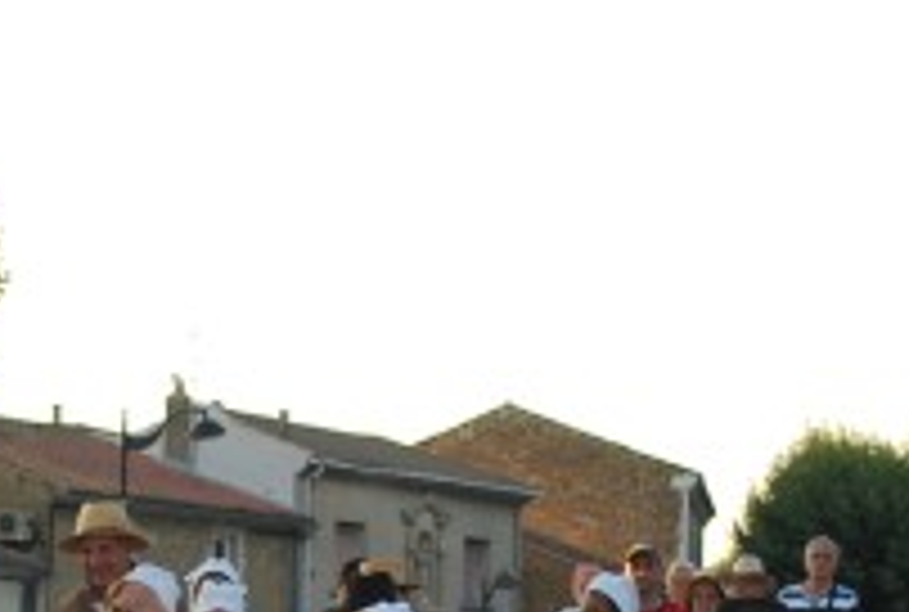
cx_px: 286
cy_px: 783
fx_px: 4356
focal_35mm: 172
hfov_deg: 11.9
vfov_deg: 7.9
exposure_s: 1/125
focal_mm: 26
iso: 125
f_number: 4.2
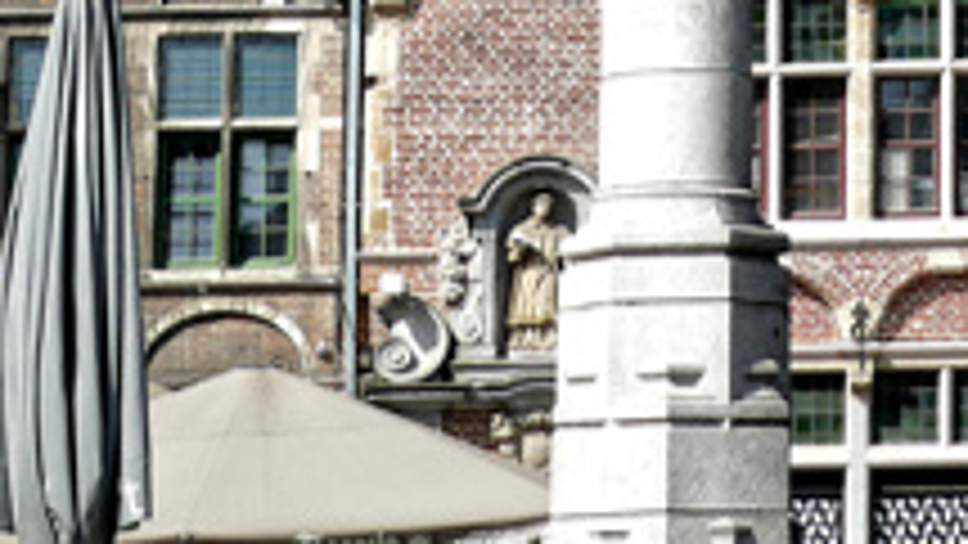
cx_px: 725
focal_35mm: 165
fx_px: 4236
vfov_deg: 7.2
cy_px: -294
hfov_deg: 13.0
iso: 125
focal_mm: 11.9
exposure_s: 1/2000
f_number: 3.2
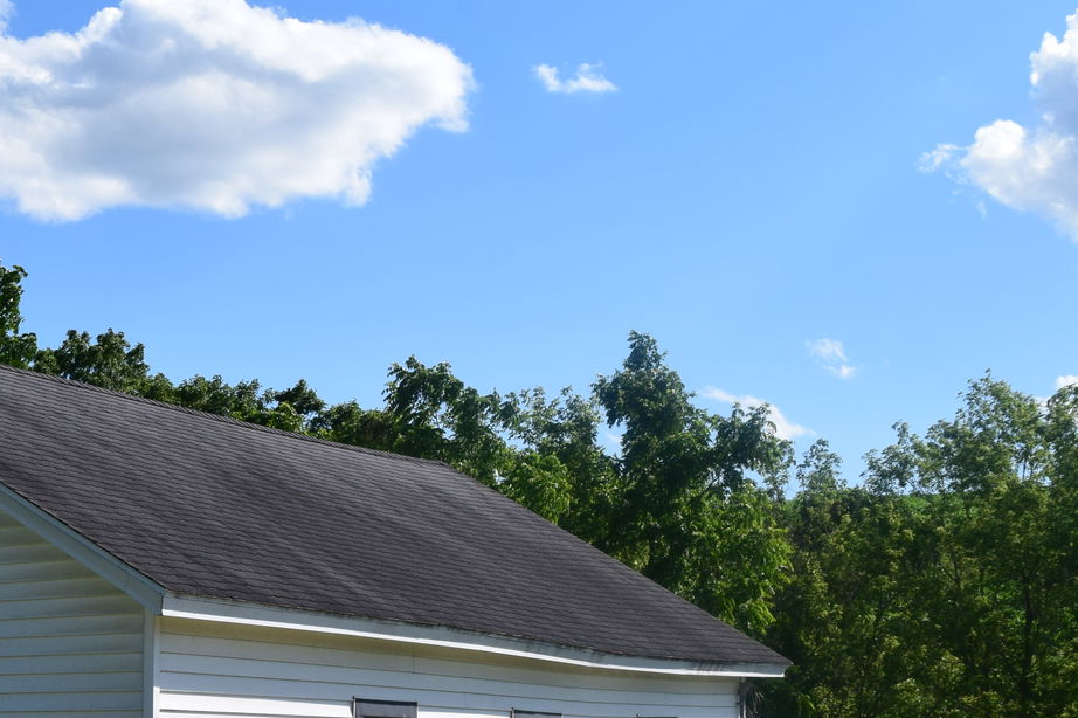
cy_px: 684
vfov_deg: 17.8
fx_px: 2245
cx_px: 9
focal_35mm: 75
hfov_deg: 25.7
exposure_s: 1/500
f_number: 11
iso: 320
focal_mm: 24
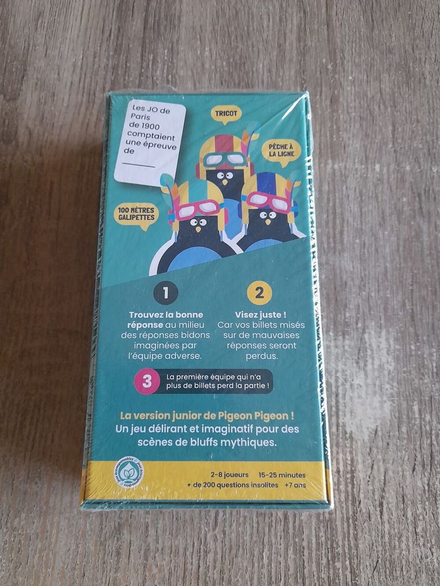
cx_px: 220
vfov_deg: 69.4
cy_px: 293
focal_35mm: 25
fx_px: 424
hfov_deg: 54.9
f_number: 2
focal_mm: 4.6
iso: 400
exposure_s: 1/50
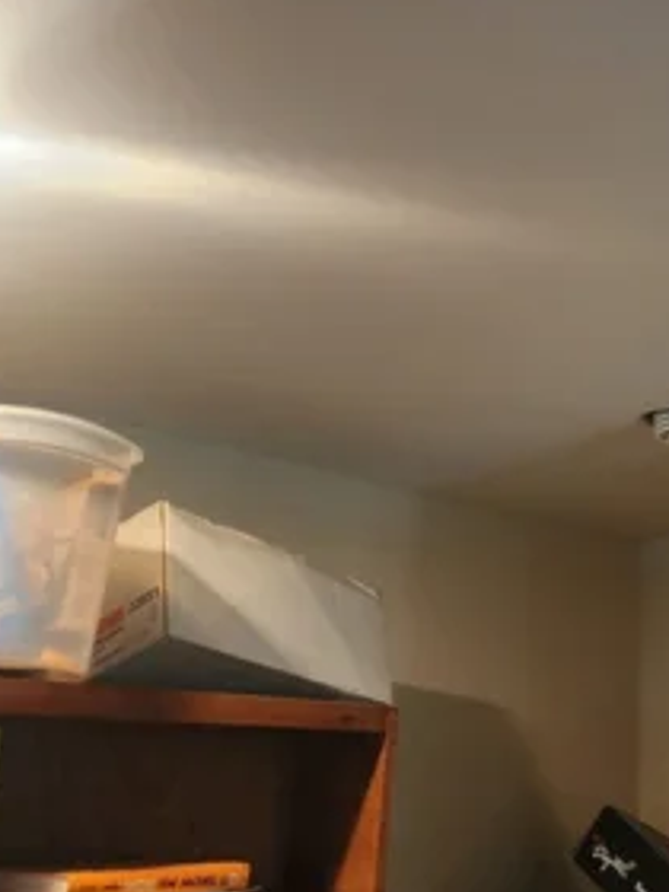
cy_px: 389
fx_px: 1185
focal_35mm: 46
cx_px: 647
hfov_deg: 29.7
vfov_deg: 41.2
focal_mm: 6.4
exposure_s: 1/24
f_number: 1.8
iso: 640
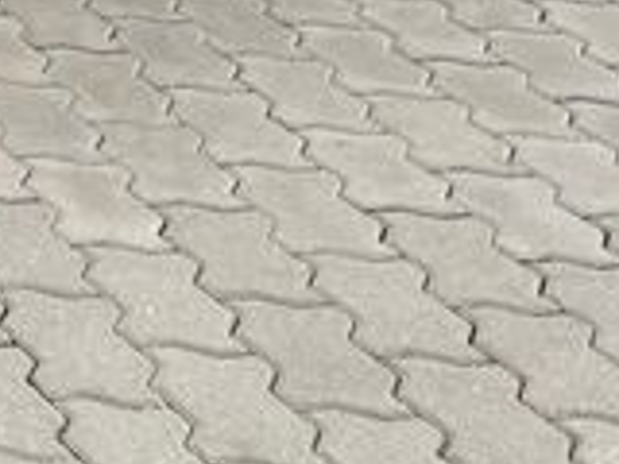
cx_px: -1045
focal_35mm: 166
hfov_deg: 9.9
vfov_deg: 8.4
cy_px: -514
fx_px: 2968
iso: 50
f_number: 1.6
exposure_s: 1/1517
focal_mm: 5.96
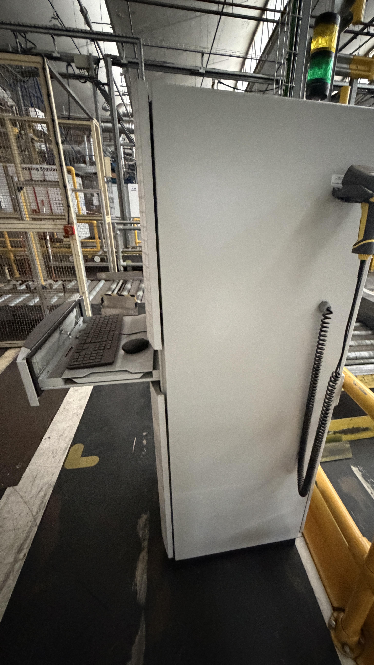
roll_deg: -2.5
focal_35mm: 16
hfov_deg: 66.6
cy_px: 333
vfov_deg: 99.4
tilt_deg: -24.0
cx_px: 220
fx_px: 282
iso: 1250
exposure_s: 1/33
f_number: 2.2
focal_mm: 2.22
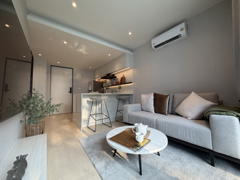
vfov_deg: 85.7
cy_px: 90
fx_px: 97
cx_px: 120
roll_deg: +1.6
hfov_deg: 102.1
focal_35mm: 14
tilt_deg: +3.2
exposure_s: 1/100
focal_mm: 2.22
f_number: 2.2
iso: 80
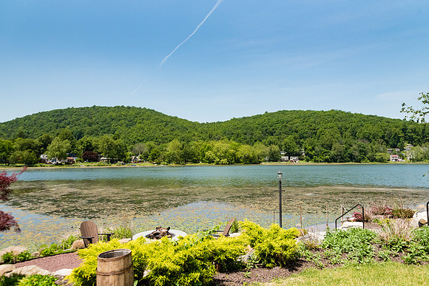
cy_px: 144
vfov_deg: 51.8
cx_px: 216
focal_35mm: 25
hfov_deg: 72.1
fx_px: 295
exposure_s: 1/4000
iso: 2000
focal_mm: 24
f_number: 7.1
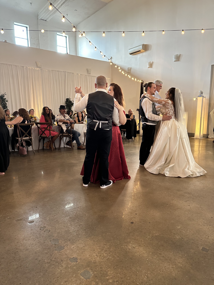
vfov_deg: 71.6
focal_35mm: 24
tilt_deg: -8.5
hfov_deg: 56.8
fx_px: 198
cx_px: 107
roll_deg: +0.5
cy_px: 142
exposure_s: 1/60
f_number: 1.78
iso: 320
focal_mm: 6.86
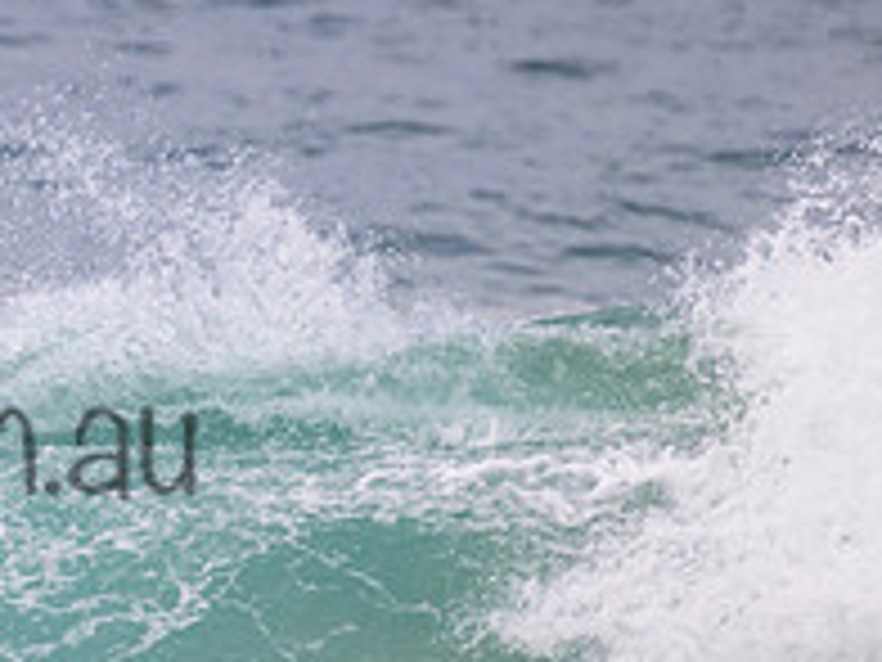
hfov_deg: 0.9
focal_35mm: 2272
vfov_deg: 0.7
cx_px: -279
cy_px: 390
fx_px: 57890
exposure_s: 1/2000
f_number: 11
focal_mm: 800
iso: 1000
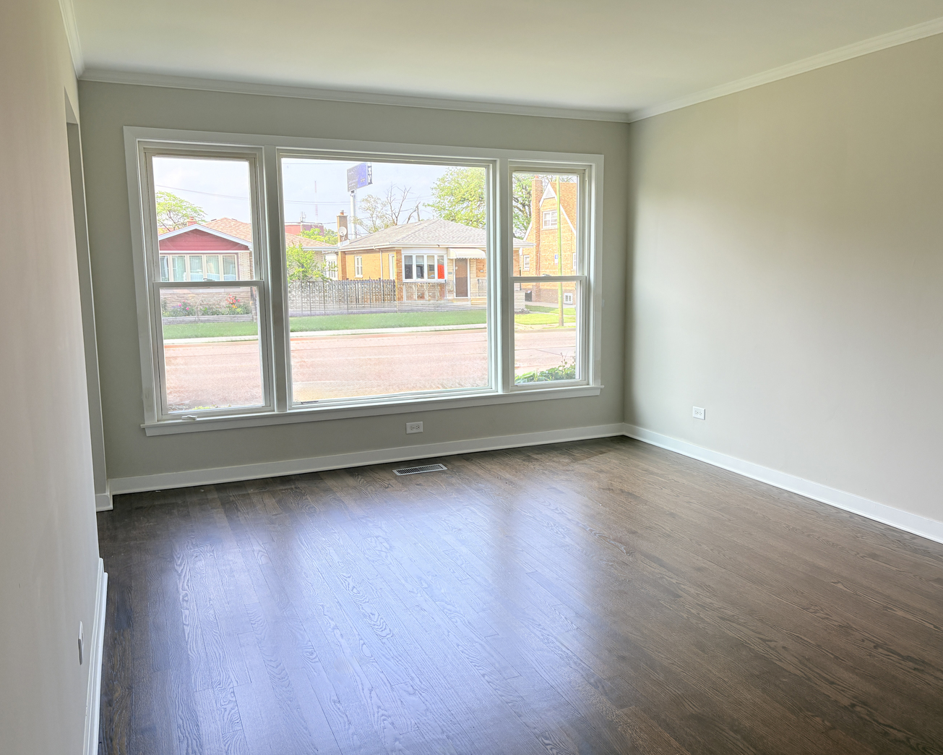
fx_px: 781
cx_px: 502
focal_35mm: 28
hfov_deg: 62.2
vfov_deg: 51.5
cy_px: 370
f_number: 1.6
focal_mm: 5.96
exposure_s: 1/503
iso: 64
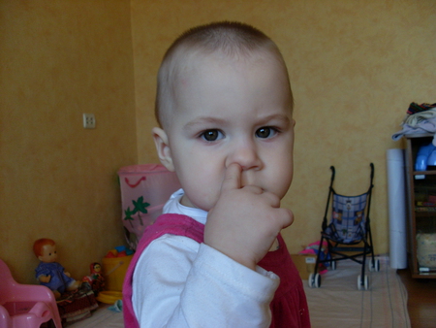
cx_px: 218
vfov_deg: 37.8
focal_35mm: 38
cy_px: 164
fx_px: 479
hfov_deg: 49.0
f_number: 3
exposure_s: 1/90
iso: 100
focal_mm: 6.3
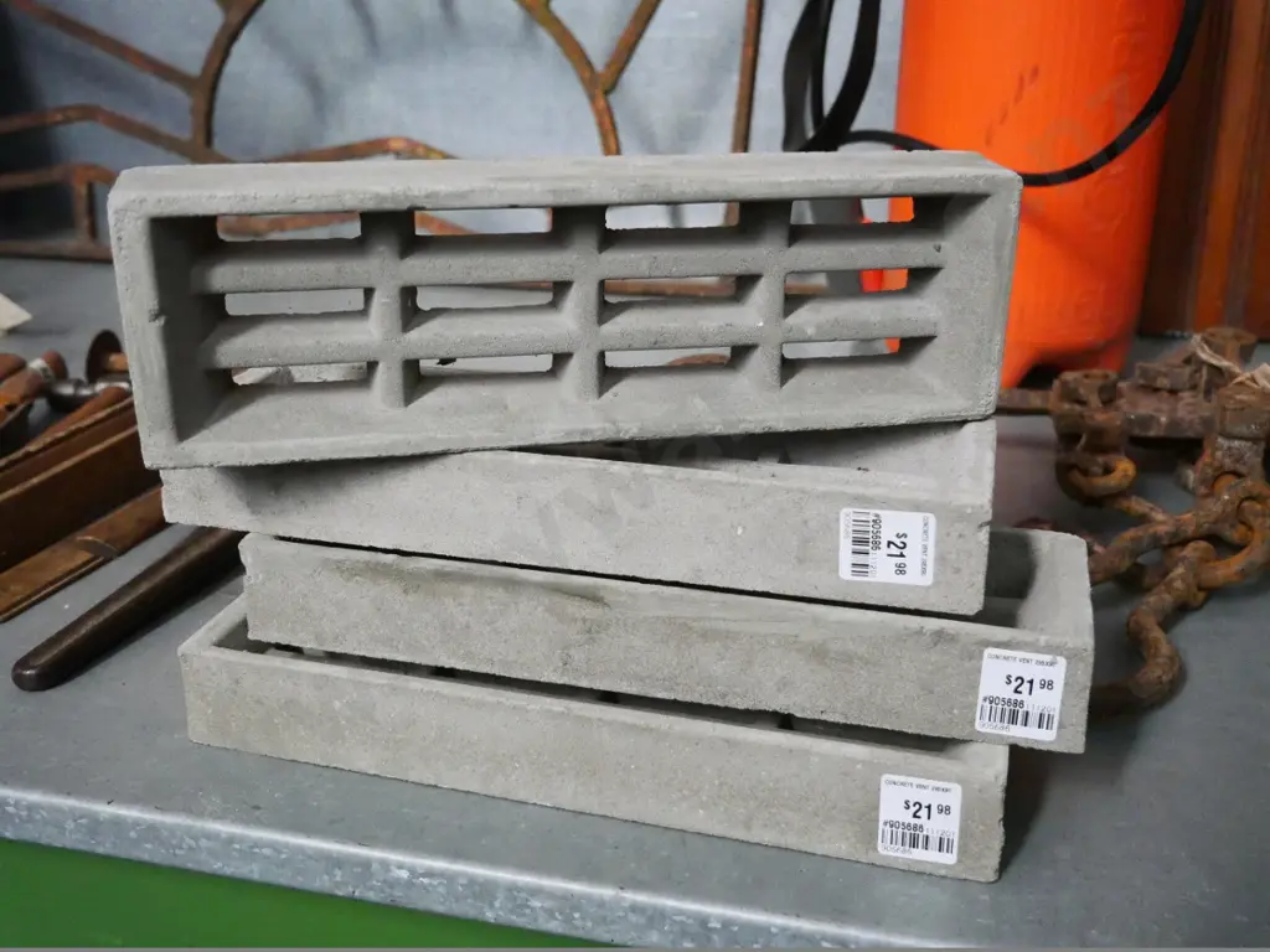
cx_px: 635
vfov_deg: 39.7
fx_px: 1321
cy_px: 476
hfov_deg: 51.4
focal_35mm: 36
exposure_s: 1/800
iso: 6400
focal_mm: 18
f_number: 3.9
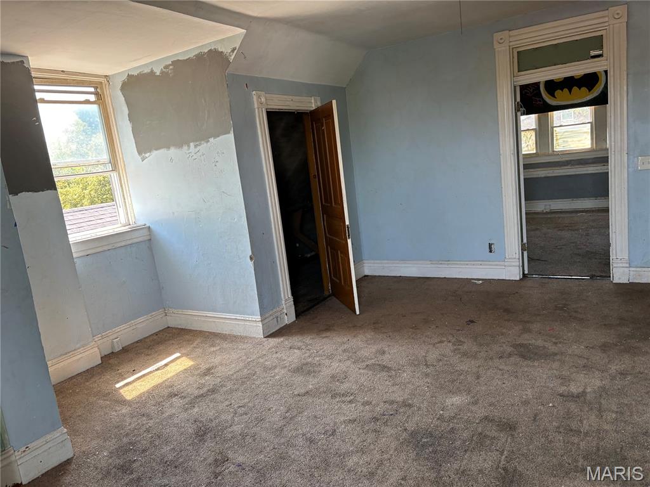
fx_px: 488
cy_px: 244
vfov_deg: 53.1
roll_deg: +6.7
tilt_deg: -10.3
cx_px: 325
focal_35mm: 26
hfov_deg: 67.3
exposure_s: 1/122
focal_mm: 5.96
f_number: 1.6
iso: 125
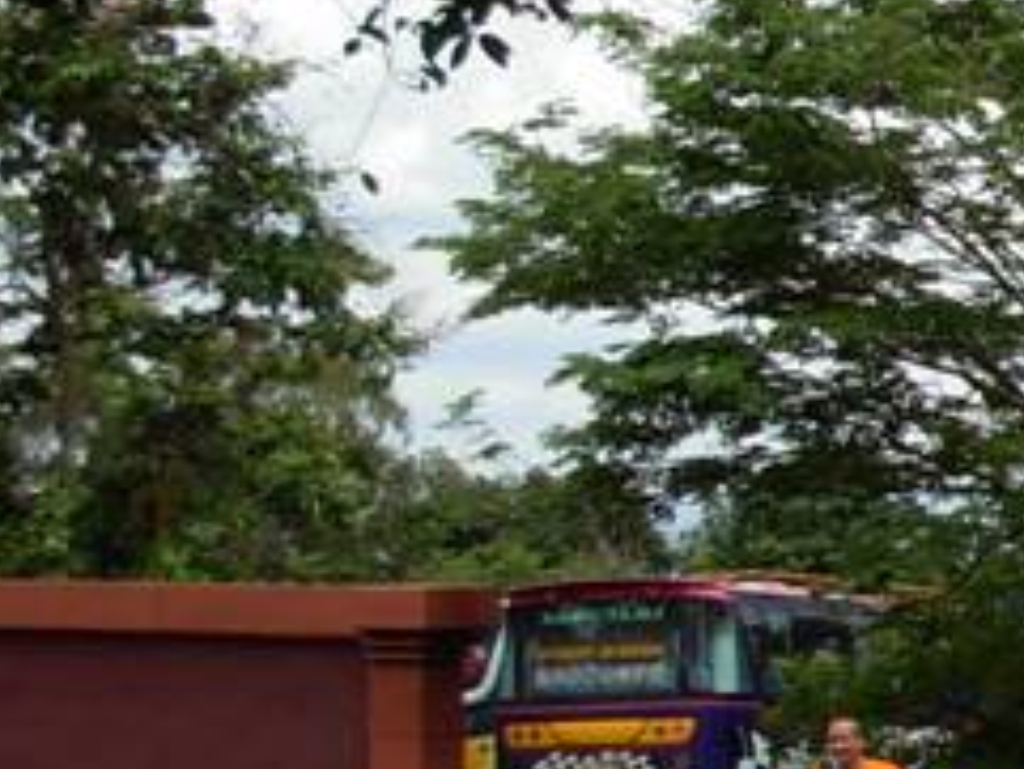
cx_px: 1666
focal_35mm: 126
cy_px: 336
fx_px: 3729
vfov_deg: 11.8
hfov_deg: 14.3
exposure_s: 1/966
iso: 79
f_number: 2.9
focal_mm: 6.3
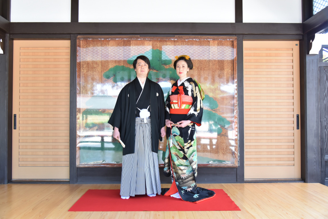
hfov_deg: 58.7
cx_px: 164
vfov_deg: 41.1
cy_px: 110
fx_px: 292
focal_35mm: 32
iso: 1000
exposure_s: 1/160
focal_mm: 32
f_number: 4.5
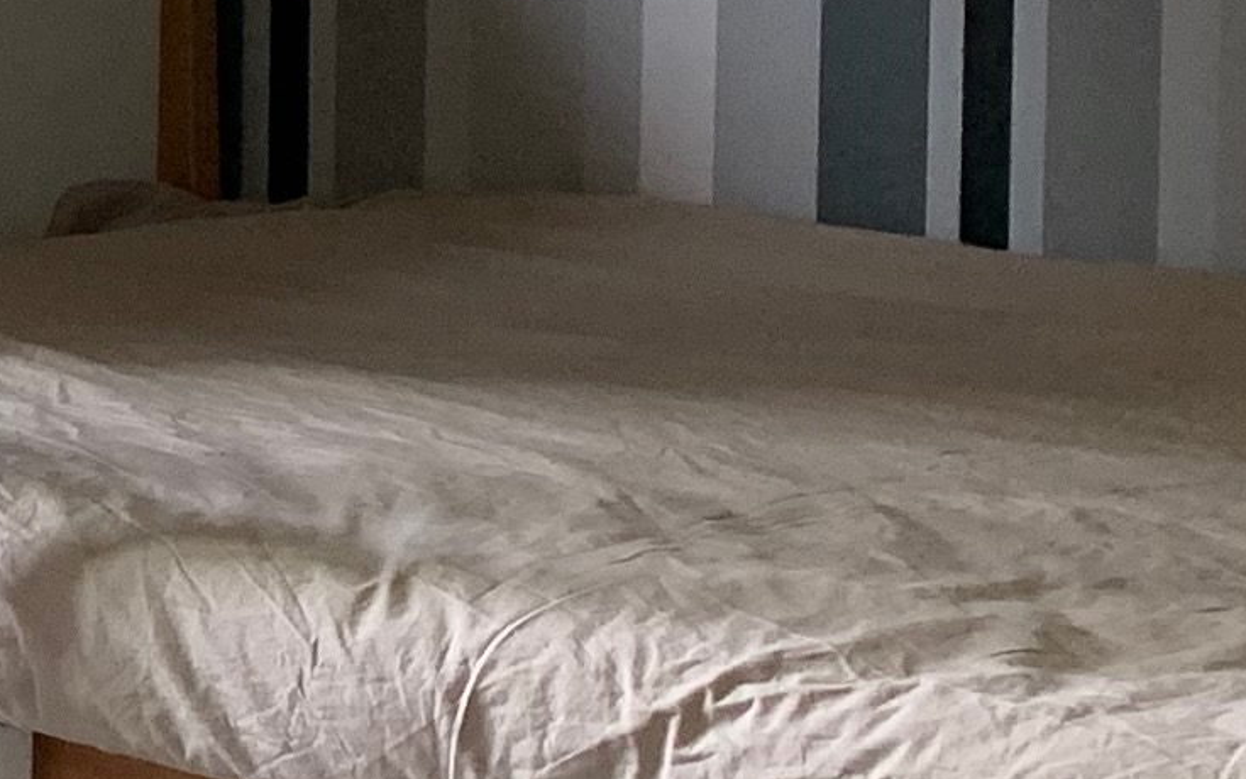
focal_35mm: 151
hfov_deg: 11.9
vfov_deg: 8.6
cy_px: -188
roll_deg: -1.4
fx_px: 5128
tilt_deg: -0.7
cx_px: -1475
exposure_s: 1/121
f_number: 1.8
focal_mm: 4.25
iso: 100
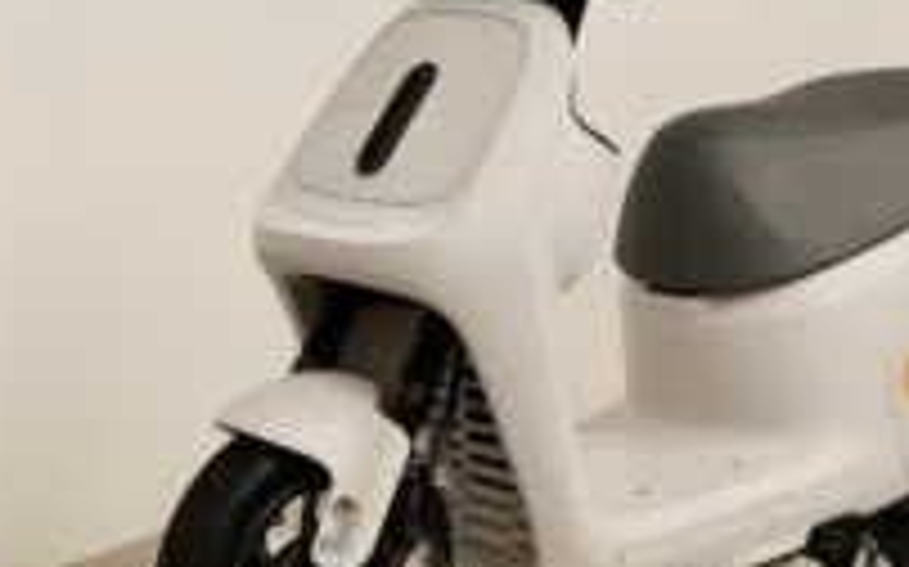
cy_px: 191
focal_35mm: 101
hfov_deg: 20.6
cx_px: 554
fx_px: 2501
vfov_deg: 12.9
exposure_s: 1/400
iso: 200
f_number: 2.8
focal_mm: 26
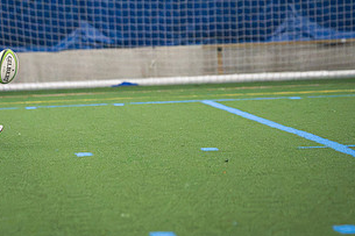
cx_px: 88
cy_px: 28
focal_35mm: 571
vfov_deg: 2.4
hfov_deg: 3.6
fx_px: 5627
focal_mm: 200
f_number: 2.8
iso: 12800
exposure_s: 1/500
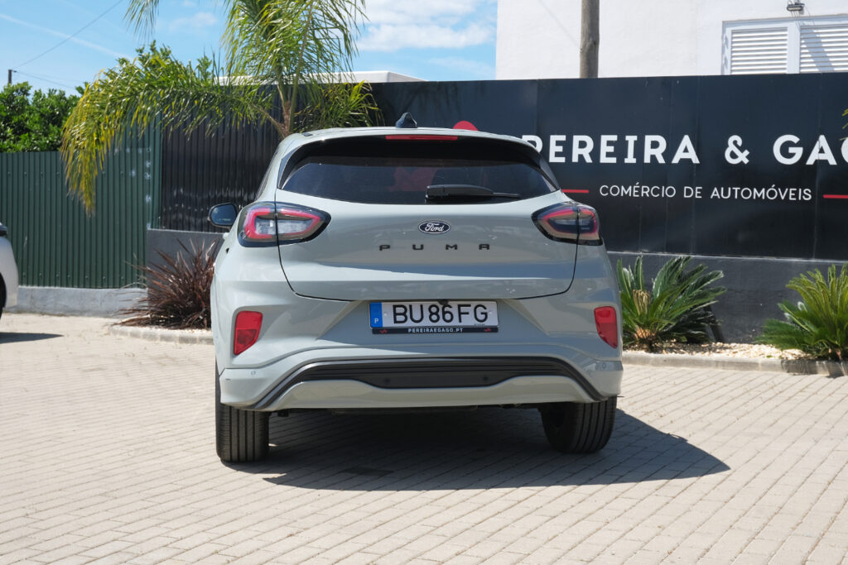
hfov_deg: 41.1
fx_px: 1131
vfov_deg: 28.1
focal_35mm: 48
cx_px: 424
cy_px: 282
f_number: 9
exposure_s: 1/320
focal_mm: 32.3
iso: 160
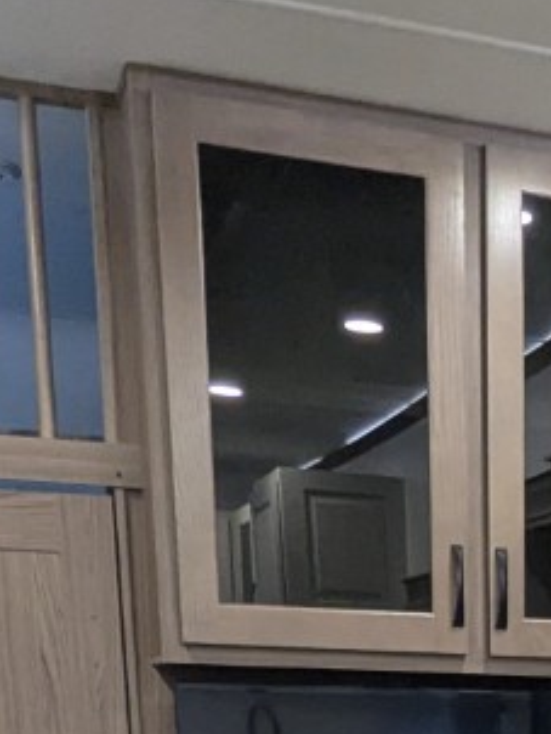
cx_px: 657
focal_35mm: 74
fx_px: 1568
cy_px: 1169
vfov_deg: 21.2
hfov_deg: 18.9
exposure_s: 1/34.2
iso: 331
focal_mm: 2.35
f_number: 2.2
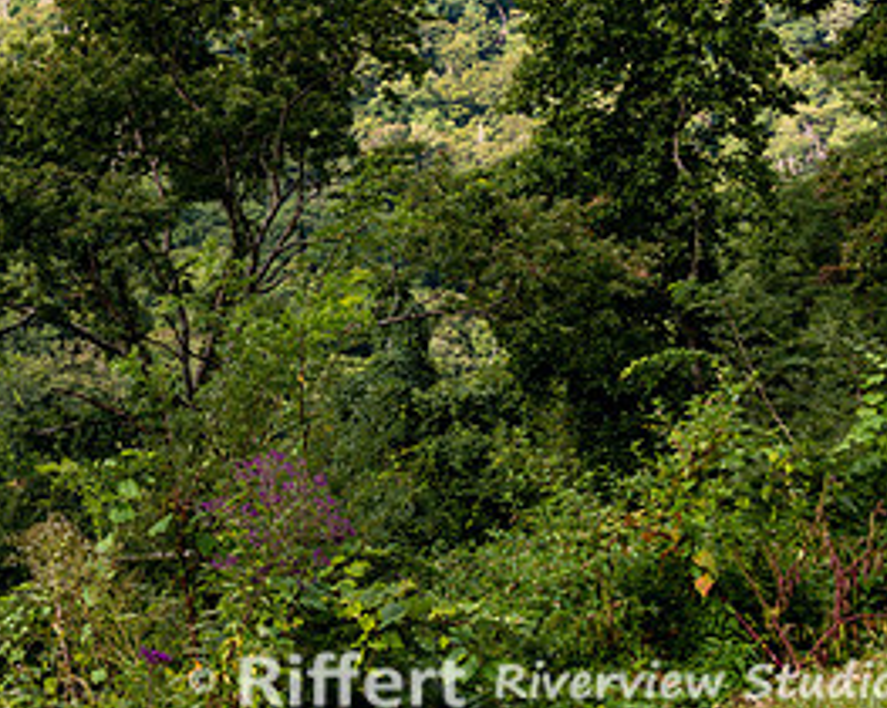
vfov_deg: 25.5
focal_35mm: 58
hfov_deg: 29.9
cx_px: -37
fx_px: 1521
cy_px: 89
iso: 100
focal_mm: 28
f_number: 8
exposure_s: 1/100
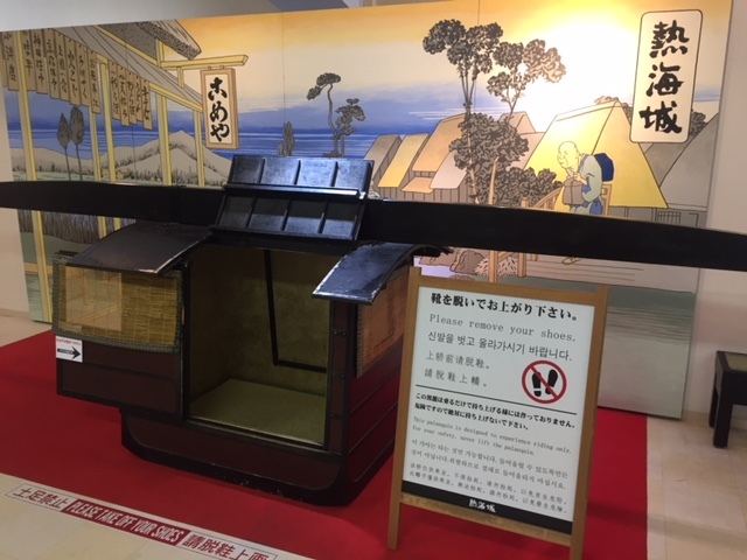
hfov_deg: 61.7
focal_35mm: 29
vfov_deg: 48.2
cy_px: 280
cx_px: 374
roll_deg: -1.1
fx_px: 626
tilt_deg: -13.1
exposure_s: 1/30
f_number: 2.2
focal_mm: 4.15
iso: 80
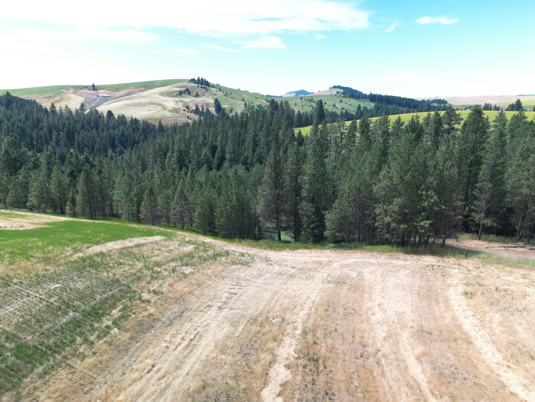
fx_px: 371
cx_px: 268
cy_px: 201
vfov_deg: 56.8
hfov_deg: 71.6
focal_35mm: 24
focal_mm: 6.72
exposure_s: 1/100
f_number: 1.7
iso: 100
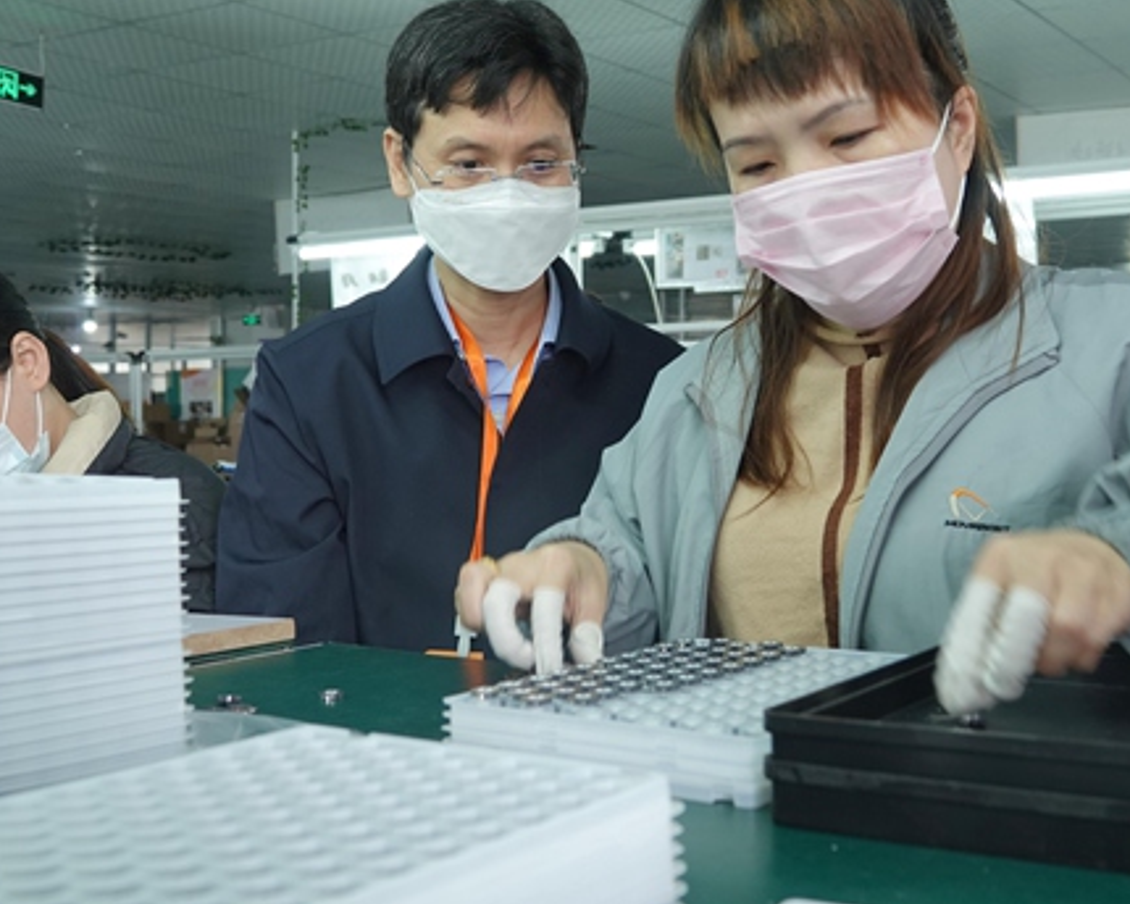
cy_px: 356
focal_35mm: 44
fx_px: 1472
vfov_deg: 34.0
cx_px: 620
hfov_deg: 42.0
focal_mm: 11.51
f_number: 2.8
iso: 200
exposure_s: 1/40
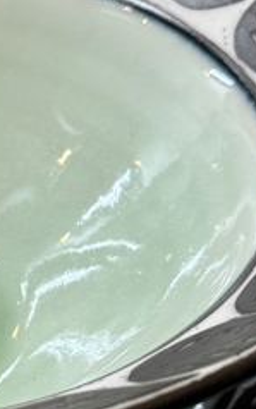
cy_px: 230
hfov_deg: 10.0
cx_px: -103
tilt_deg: -38.1
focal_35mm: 128
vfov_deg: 16.3
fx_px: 1427
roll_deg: +1.6
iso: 200
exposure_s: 1/120
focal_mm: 6.76
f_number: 1.78
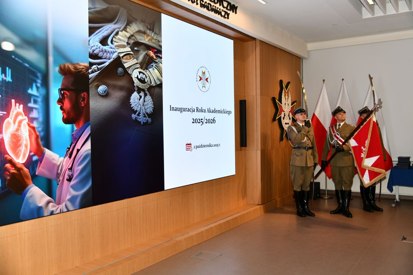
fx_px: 367
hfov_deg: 58.7
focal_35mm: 32
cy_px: 138
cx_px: 206
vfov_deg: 41.1
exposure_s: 1/60
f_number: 4.5
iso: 250
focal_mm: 32
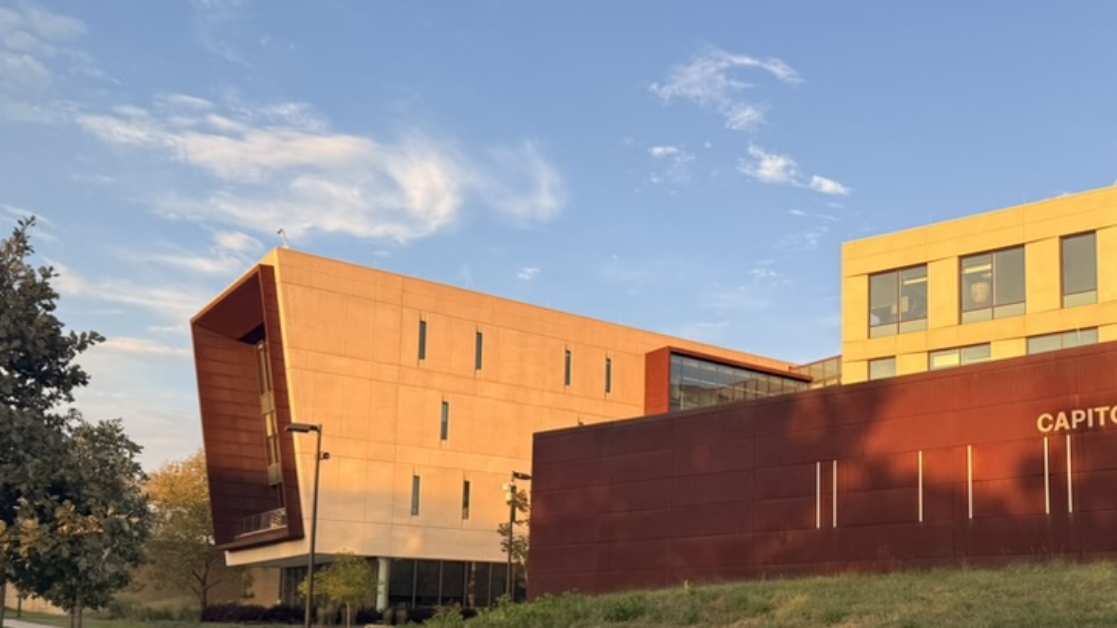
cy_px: 505
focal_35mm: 37
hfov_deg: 52.8
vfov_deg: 31.1
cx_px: 759
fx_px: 1096
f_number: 1.78
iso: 80
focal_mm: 6.76
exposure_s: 1/822
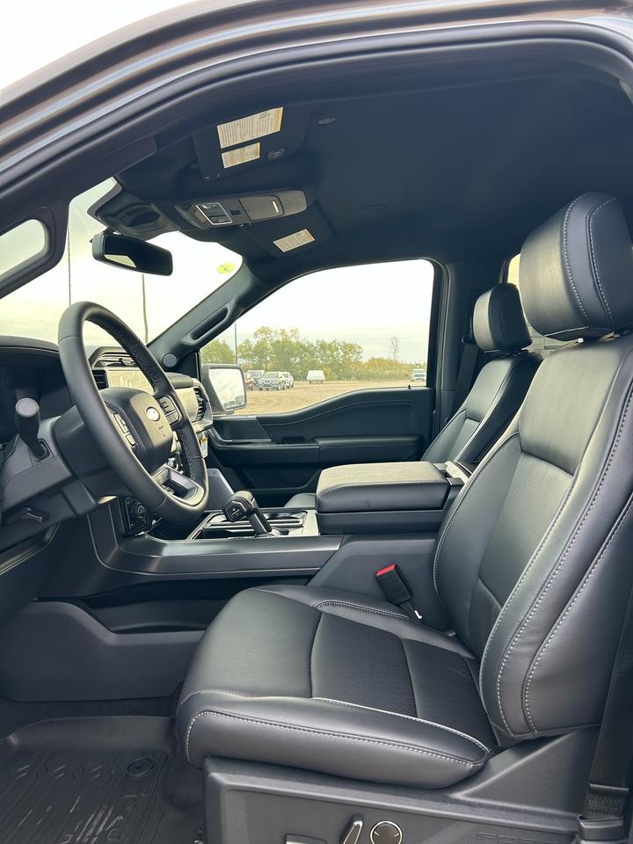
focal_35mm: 26
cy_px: 422
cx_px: 316
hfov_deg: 53.1
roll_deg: +1.1
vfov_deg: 67.3
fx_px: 634
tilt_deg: -6.2
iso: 40
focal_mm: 5.7
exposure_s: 1/197
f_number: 1.5
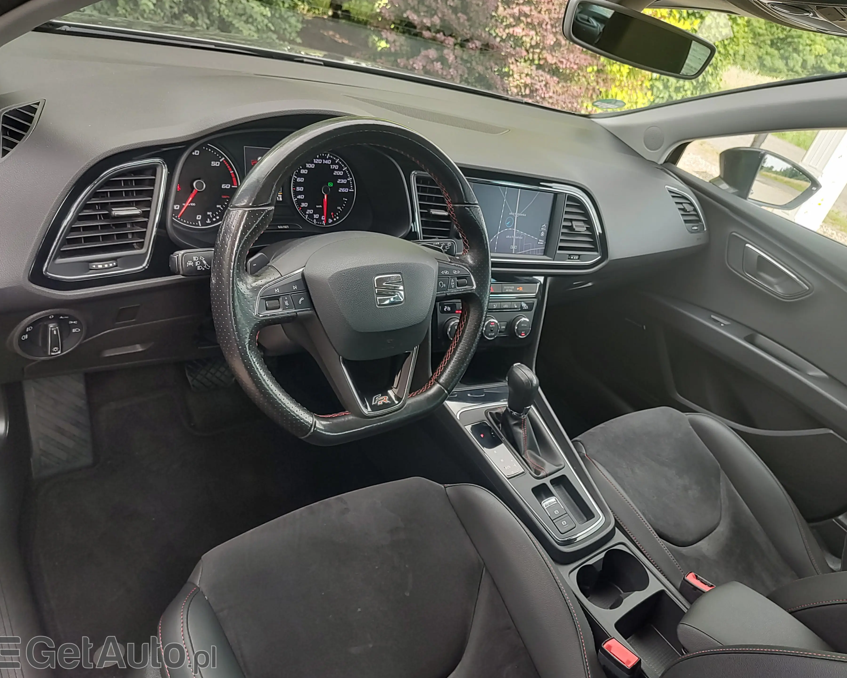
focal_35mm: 24
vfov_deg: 58.8
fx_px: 602
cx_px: 437
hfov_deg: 70.3
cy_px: 339
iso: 111
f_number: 1.8
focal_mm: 5.56
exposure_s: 1/100
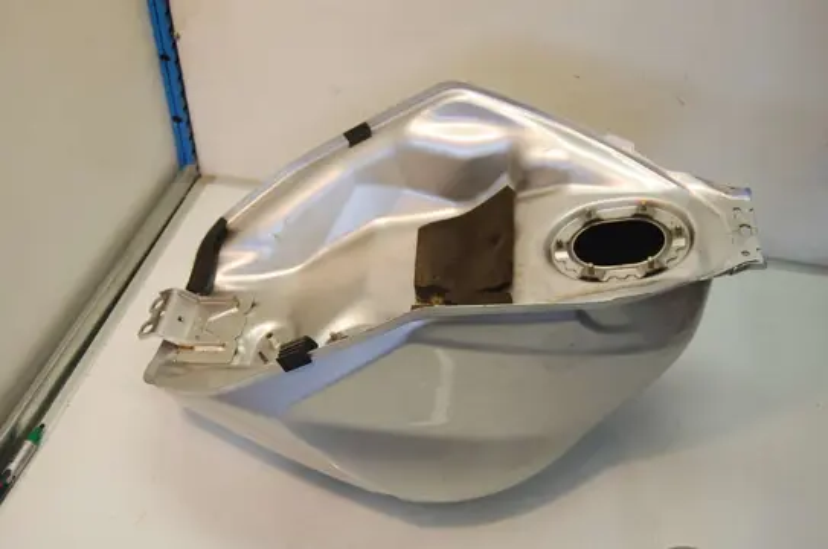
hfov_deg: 49.6
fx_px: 895
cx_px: 414
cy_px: 274
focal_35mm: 39
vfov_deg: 34.1
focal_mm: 26
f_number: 5
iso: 400
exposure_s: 1/100
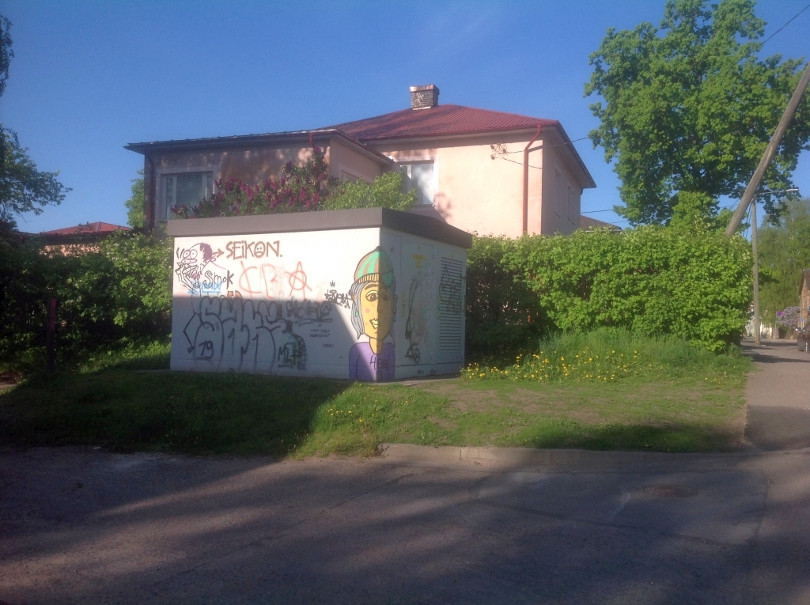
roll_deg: -0.2
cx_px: 405
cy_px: 302
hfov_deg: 52.7
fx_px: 818
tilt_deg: +0.4
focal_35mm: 35
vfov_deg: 40.6
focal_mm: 4.28
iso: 50
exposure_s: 1/1259
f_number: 2.4
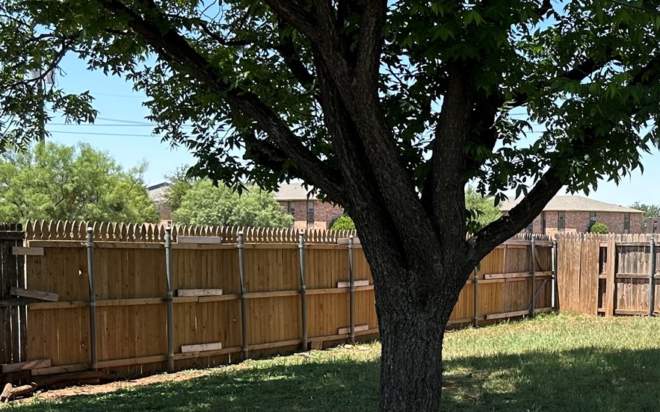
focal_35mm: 59
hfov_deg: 32.5
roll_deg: -0.6
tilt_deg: -3.1
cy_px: 300
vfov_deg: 21.8
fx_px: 1061
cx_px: 613
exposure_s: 1/1721
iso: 80
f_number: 1.78
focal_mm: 6.86
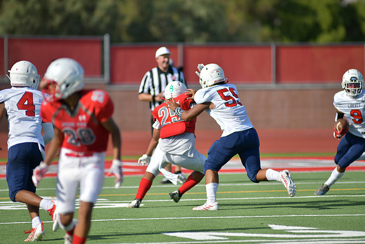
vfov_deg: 4.6
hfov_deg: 6.9
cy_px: 122
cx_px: 182
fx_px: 3042
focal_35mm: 300
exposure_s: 1/2000
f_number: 3.5
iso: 100
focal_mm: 300
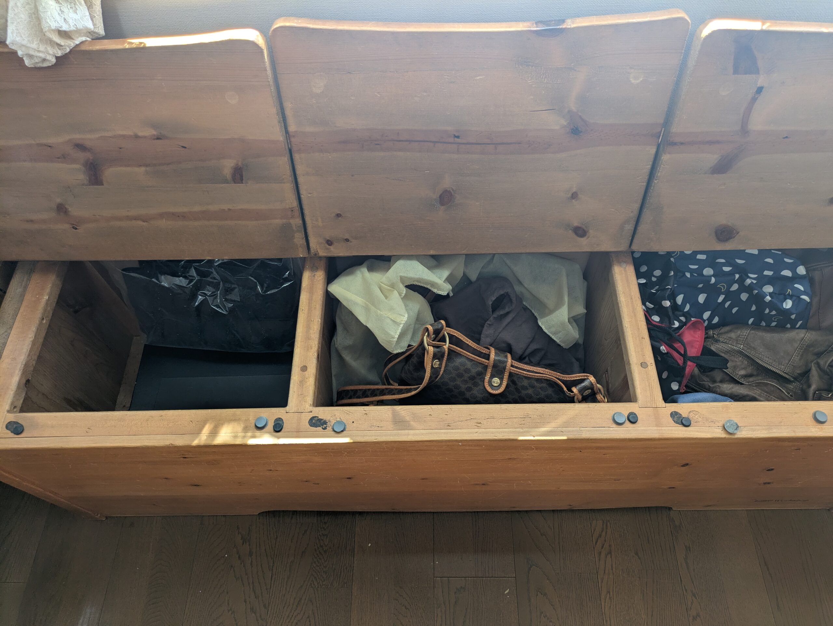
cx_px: 416
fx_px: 602
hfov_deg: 69.4
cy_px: 313
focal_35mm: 25
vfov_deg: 54.9
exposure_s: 1/100
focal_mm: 5.43
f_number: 1.89
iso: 54
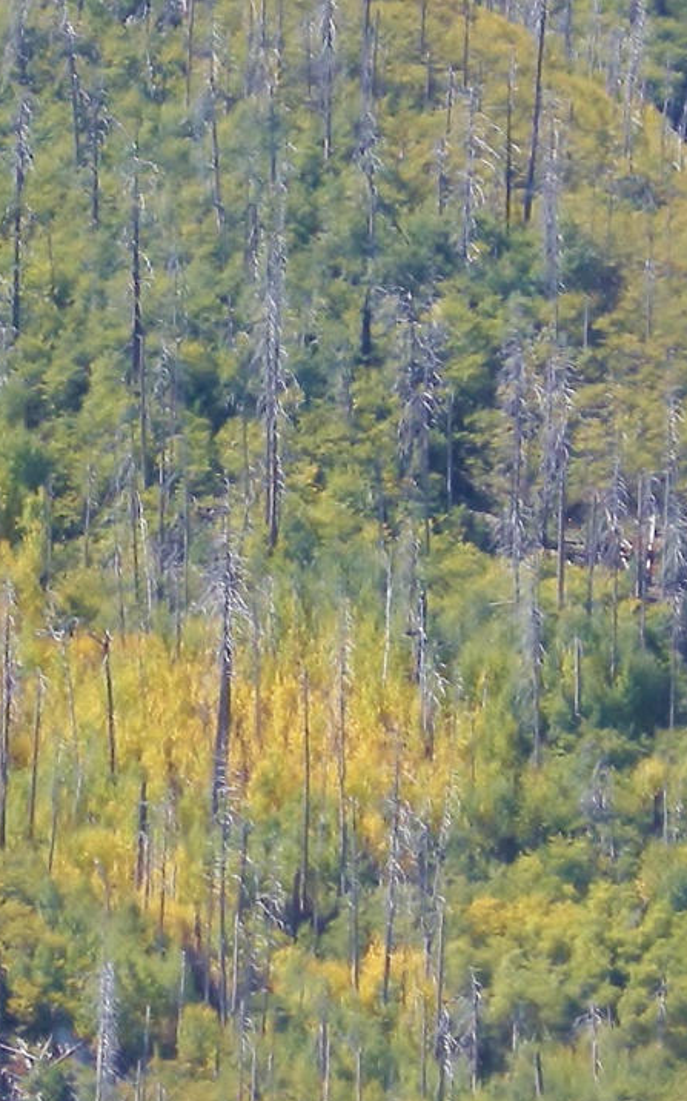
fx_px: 11962
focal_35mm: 399
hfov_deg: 3.3
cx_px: 503
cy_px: 443
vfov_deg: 5.3
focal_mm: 21.5
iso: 64
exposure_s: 1/190
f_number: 5.2
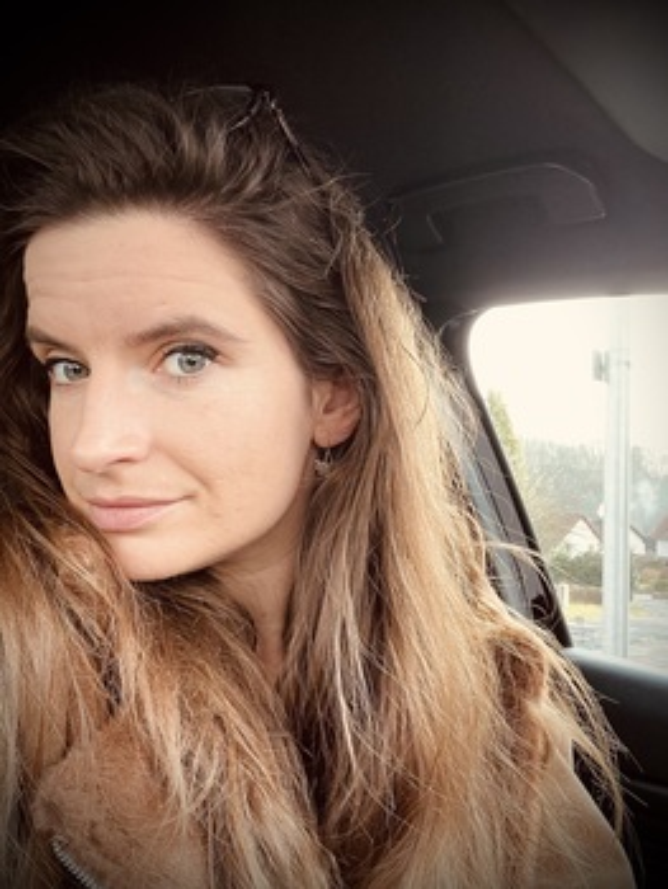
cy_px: 444
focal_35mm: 30
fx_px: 771
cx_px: 334
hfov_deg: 46.8
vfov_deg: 59.9
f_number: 2.2
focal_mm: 2.71
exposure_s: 1/59
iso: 80
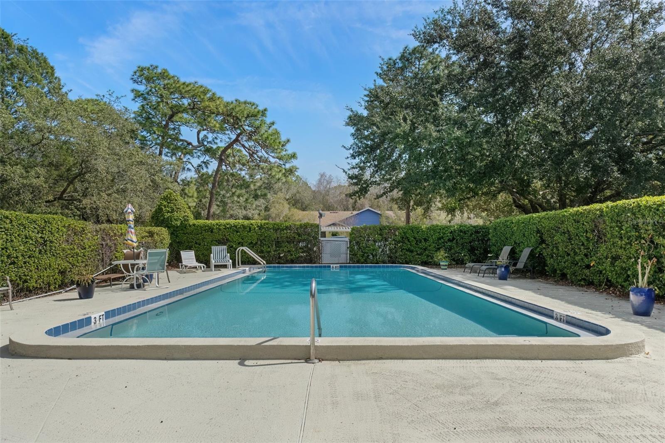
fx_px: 416
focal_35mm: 22
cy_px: 222
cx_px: 332
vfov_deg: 56.1
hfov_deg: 77.3
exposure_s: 1/1000
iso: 1000
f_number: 8
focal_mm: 15
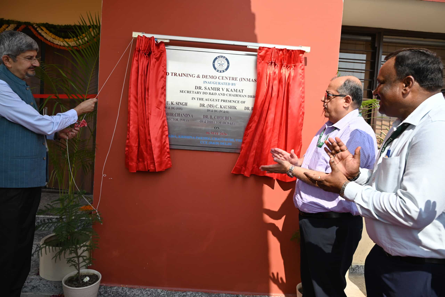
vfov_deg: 53.2
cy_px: 148
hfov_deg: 73.7
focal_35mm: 24
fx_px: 297
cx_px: 222
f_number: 5.6
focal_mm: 24
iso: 110
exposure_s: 1/250
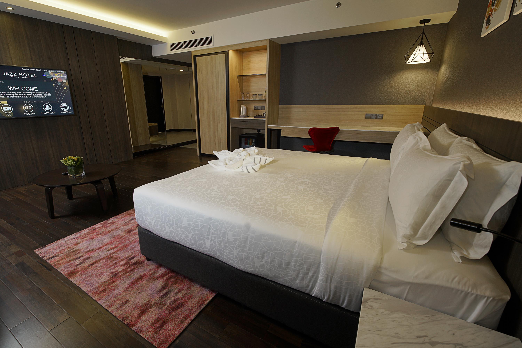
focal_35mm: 15
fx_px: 218
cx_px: 261
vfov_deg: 77.3
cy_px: 174
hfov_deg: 100.4
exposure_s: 1/8
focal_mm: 15
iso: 200
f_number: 8
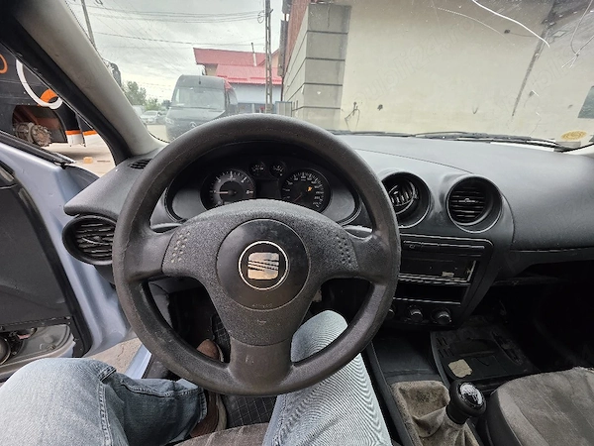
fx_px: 223
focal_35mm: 13
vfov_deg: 89.9
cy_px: 223
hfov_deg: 106.2
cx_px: 297
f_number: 1.9
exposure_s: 1/370
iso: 125
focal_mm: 2.2
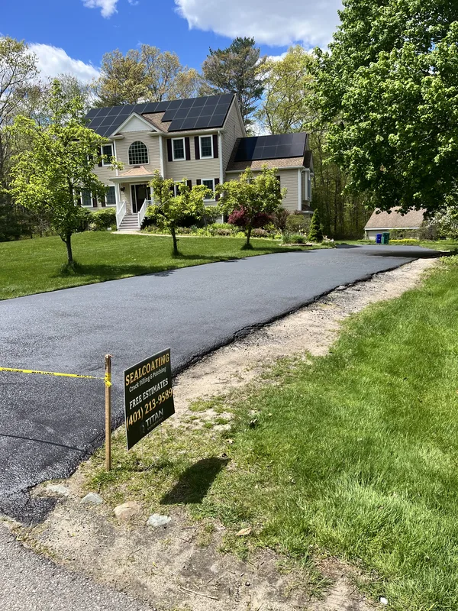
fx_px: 459
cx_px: 229
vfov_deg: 67.3
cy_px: 306
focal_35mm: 26
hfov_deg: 53.1
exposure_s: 1/2755
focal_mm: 5.1
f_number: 1.6
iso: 50
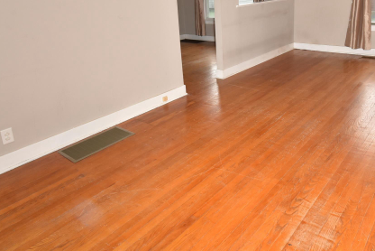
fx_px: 281
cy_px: 66
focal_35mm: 27
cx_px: 205
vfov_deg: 46.5
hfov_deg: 67.2
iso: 400
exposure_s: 1/100
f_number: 9
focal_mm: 10
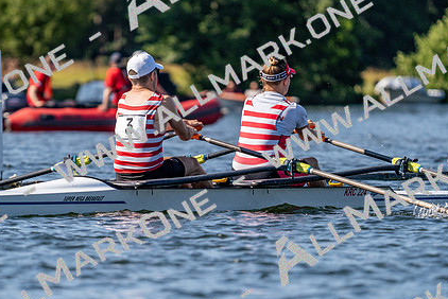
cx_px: 185
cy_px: 186
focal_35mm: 525
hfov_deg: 3.9
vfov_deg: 2.6
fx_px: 6538
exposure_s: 1/1600
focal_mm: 382
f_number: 6.3
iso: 250
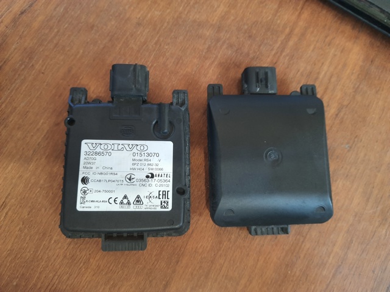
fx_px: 282
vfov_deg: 54.9
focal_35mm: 25
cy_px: 146
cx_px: 195
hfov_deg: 69.4
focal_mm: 4.6
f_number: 2
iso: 320
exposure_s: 1/25
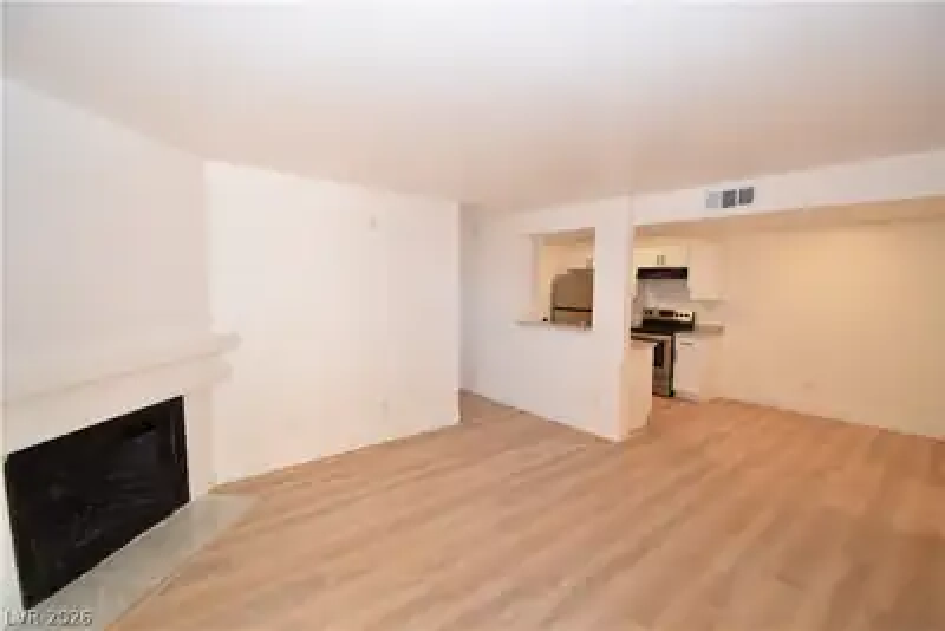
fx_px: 394
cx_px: 472
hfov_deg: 100.4
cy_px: 316
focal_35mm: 15
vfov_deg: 77.4
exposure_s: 1/25
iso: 400
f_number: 5.6
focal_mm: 10
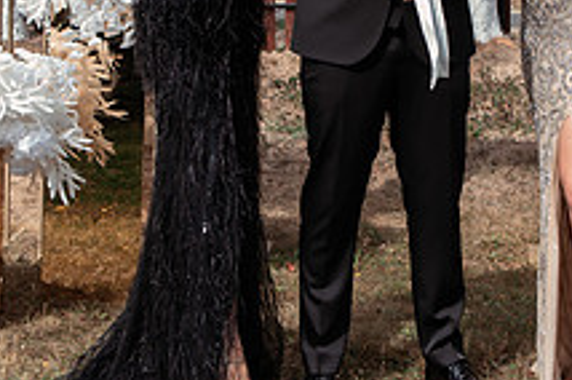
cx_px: 388
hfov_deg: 21.4
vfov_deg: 14.2
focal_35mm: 95
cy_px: 17
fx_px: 1507
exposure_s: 1/800
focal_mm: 35
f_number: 5.6
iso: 320
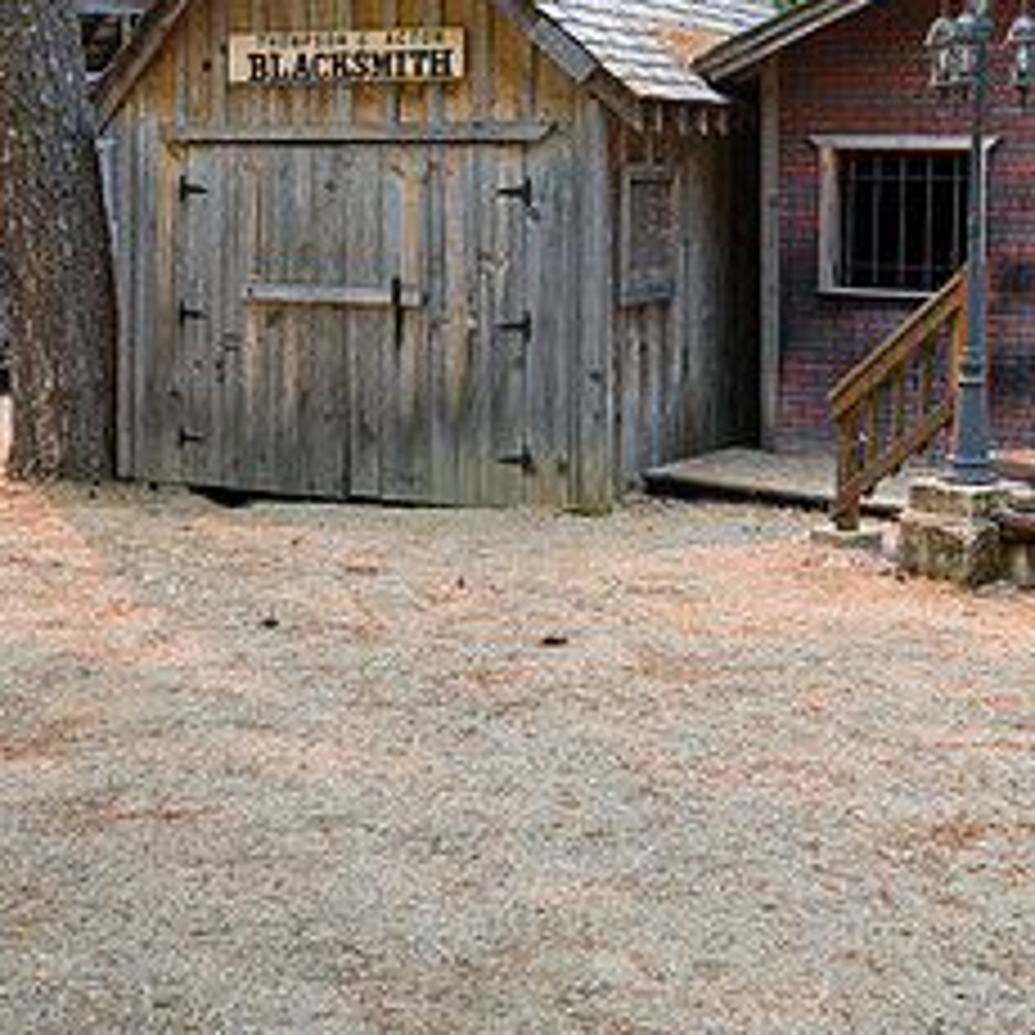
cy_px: 253
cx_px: 366
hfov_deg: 26.4
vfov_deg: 26.1
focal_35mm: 65
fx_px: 2199
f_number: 6.3
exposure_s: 1/60
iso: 320
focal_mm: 28
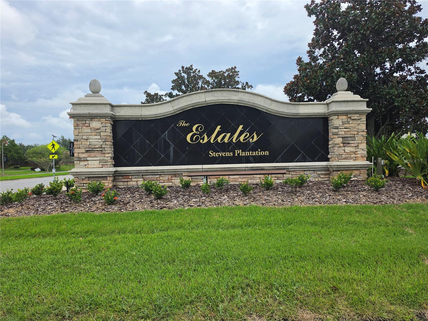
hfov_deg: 73.9
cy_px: 160
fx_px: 284
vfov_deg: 58.9
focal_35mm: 23
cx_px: 214
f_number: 1.4
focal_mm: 6.5
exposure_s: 1/7939
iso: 50
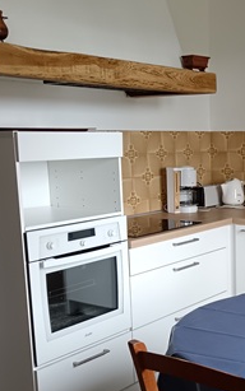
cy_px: 243
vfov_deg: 37.3
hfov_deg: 23.0
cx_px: 248
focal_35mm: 54
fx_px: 577
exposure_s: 1/50
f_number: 1.9
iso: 362
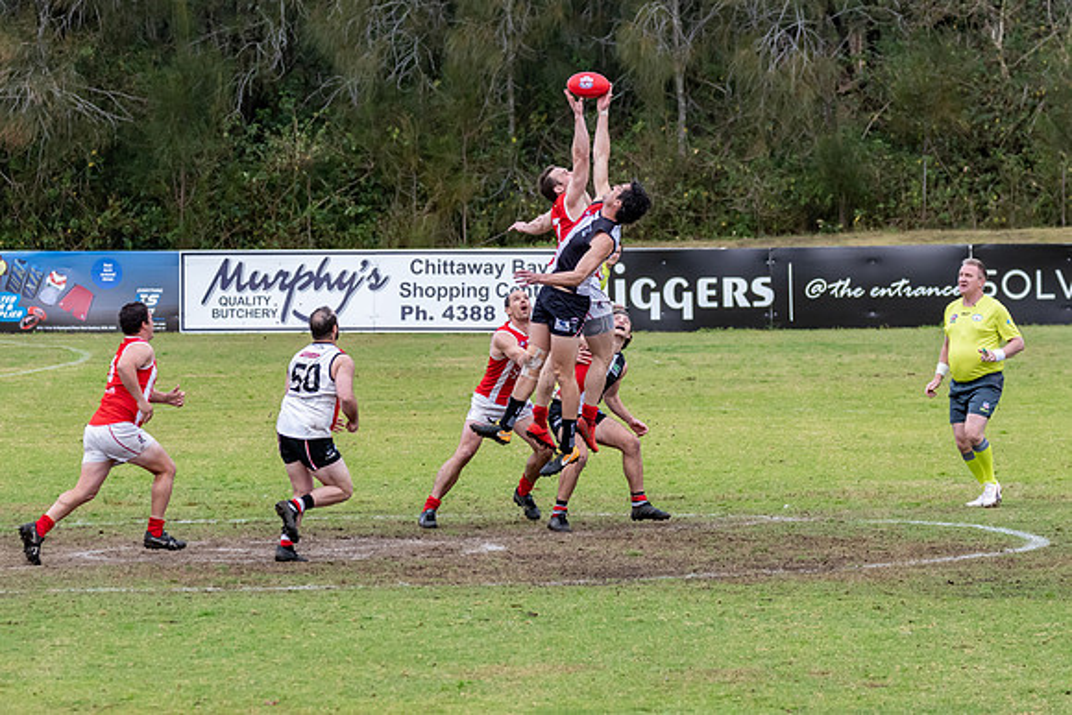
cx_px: 551
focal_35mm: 416
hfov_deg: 5.0
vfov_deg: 3.3
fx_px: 12376
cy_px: 348
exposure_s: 1/2500
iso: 1250
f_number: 7.1
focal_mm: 240
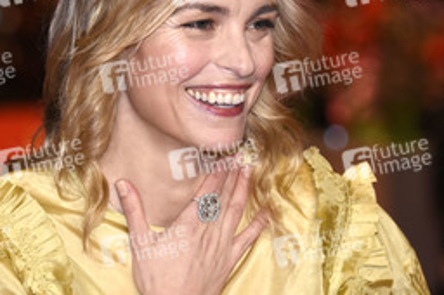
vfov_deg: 5.1
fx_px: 3326
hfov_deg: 7.6
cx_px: 167
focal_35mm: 270
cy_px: 116
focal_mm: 102
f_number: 3.5
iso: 800
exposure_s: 1/320
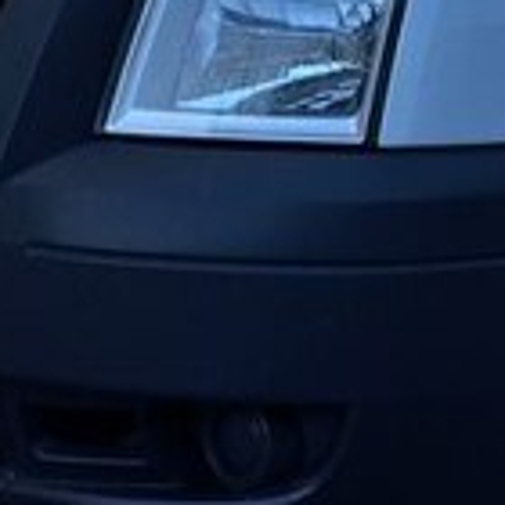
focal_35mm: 121
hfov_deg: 14.2
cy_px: -103
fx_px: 1997
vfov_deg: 14.0
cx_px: 483
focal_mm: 4.15
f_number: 2.2
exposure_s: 1/320
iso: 25
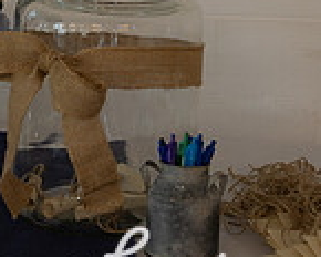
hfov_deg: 11.2
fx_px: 1606
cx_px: -55
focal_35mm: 169
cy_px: 59
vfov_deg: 9.1
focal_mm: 45
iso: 500
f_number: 3.2
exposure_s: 1/125
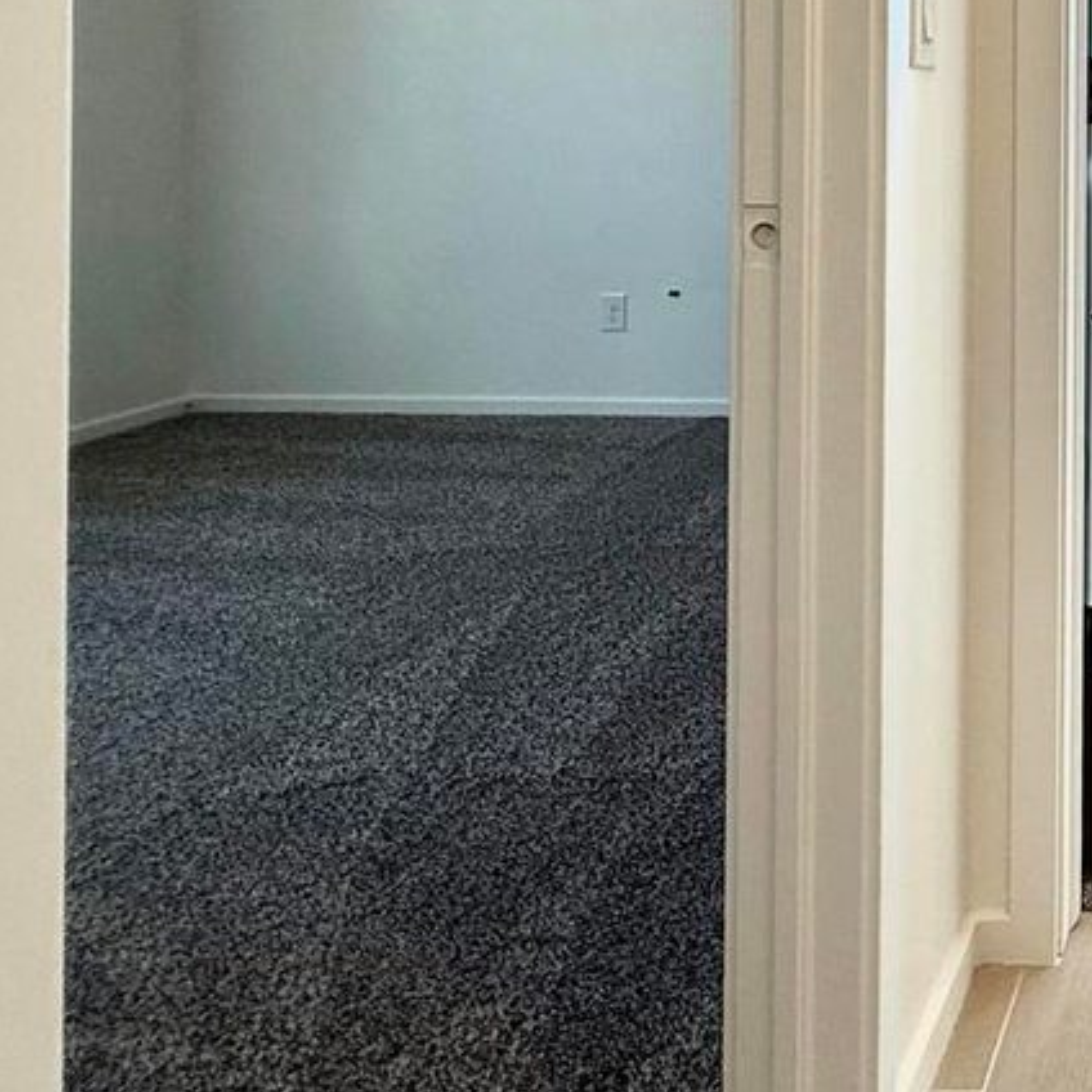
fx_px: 1249
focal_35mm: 35
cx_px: 1332
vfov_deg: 43.3
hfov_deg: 36.0
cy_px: 113
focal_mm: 2.22
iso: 64
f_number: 2.2
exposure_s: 1/120
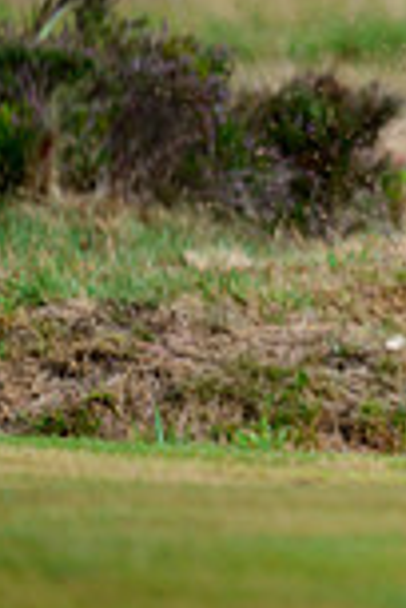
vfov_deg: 1.9
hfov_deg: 1.2
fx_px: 18590
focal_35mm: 1099
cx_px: 1095
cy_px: -46
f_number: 5.6
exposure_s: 1/2500
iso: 500
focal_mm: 290
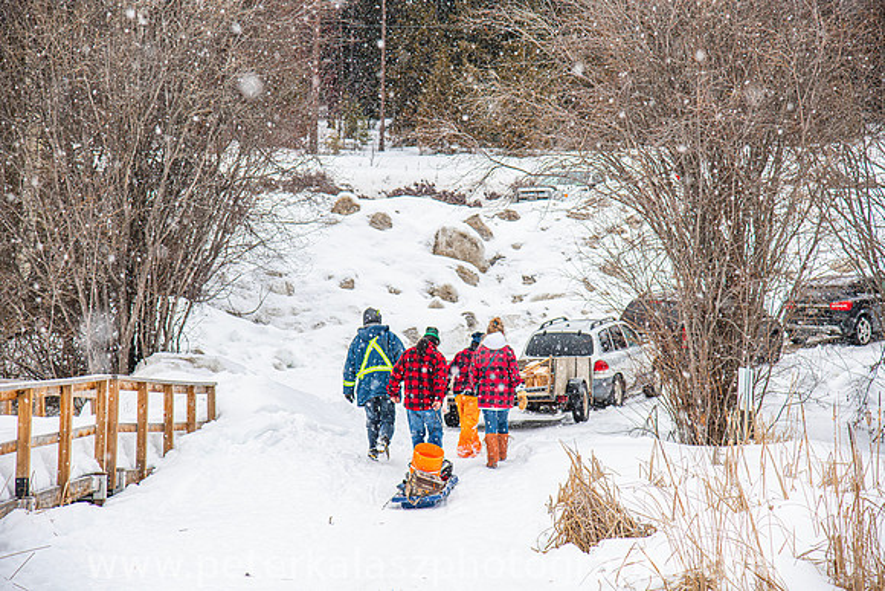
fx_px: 2410
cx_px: 442
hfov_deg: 20.8
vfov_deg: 14.0
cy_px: 296
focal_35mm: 98
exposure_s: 1/125
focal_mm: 98
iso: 900
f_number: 5.6
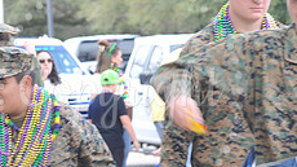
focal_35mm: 317
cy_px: 93
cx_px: 120
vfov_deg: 3.8
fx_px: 2495
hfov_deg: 6.8
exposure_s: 1/80
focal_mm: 120
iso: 250
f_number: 7.1
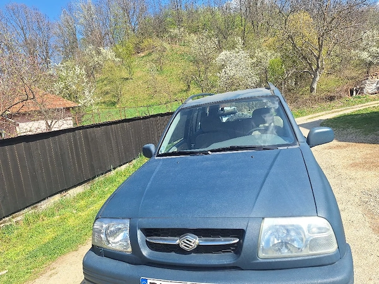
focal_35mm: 23
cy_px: 142
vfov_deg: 58.9
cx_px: 190
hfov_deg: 73.9
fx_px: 252
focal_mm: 5.54
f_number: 1.8
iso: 40
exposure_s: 1/2000
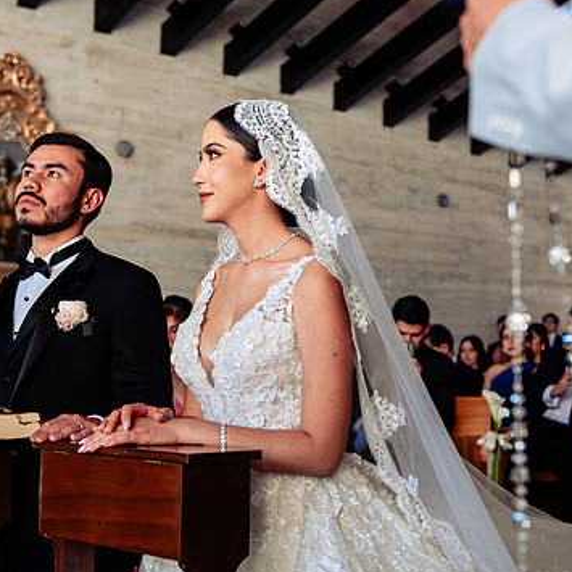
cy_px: 301
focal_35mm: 58
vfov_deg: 29.5
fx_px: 1084
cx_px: 308
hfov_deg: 29.5
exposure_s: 1/400
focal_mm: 40
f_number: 3.2
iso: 500
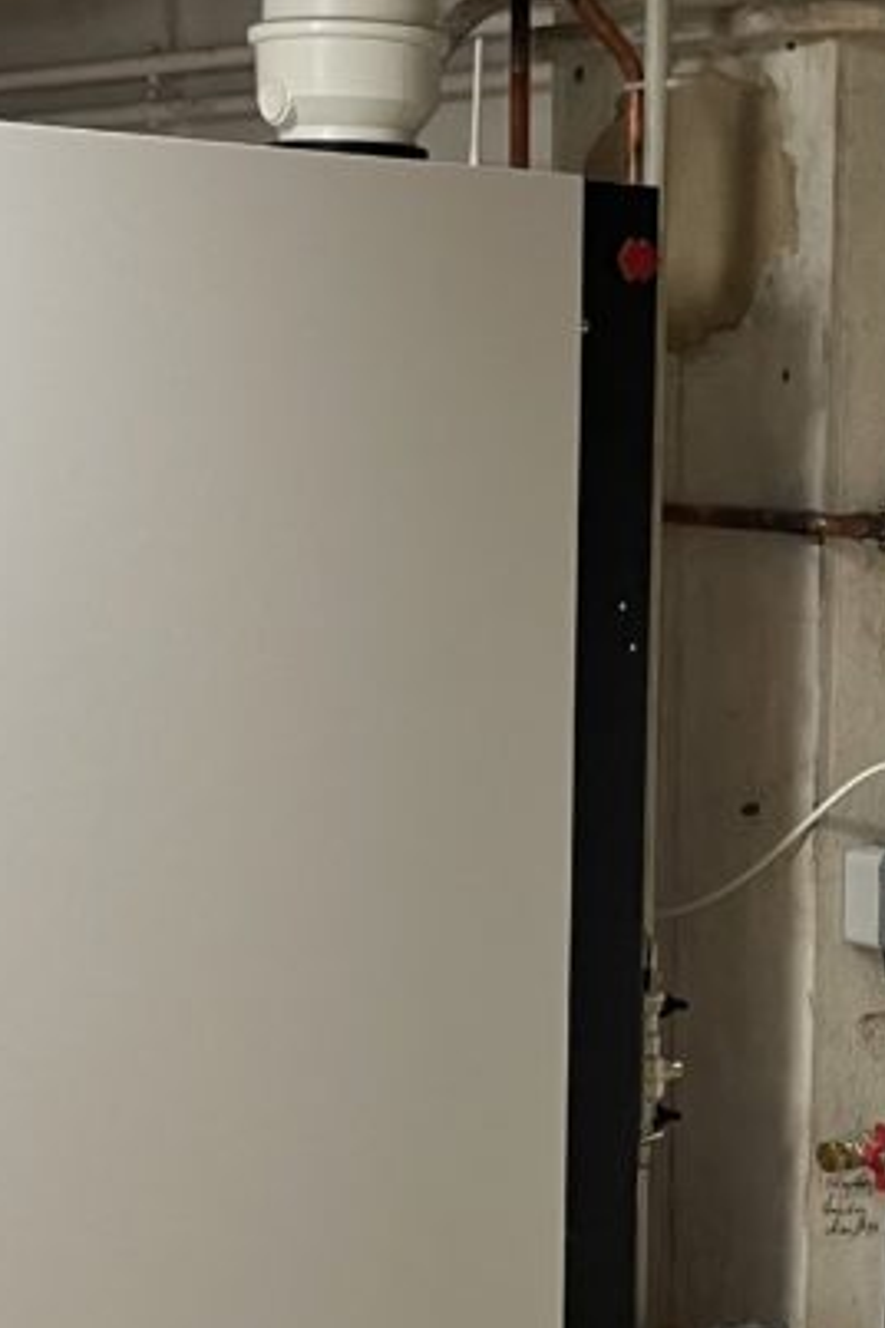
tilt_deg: -6.8
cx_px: 542
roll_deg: -0.5
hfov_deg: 15.5
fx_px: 3245
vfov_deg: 23.0
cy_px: 937
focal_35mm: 88
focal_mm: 4.2
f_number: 1.6
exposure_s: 1/50
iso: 100
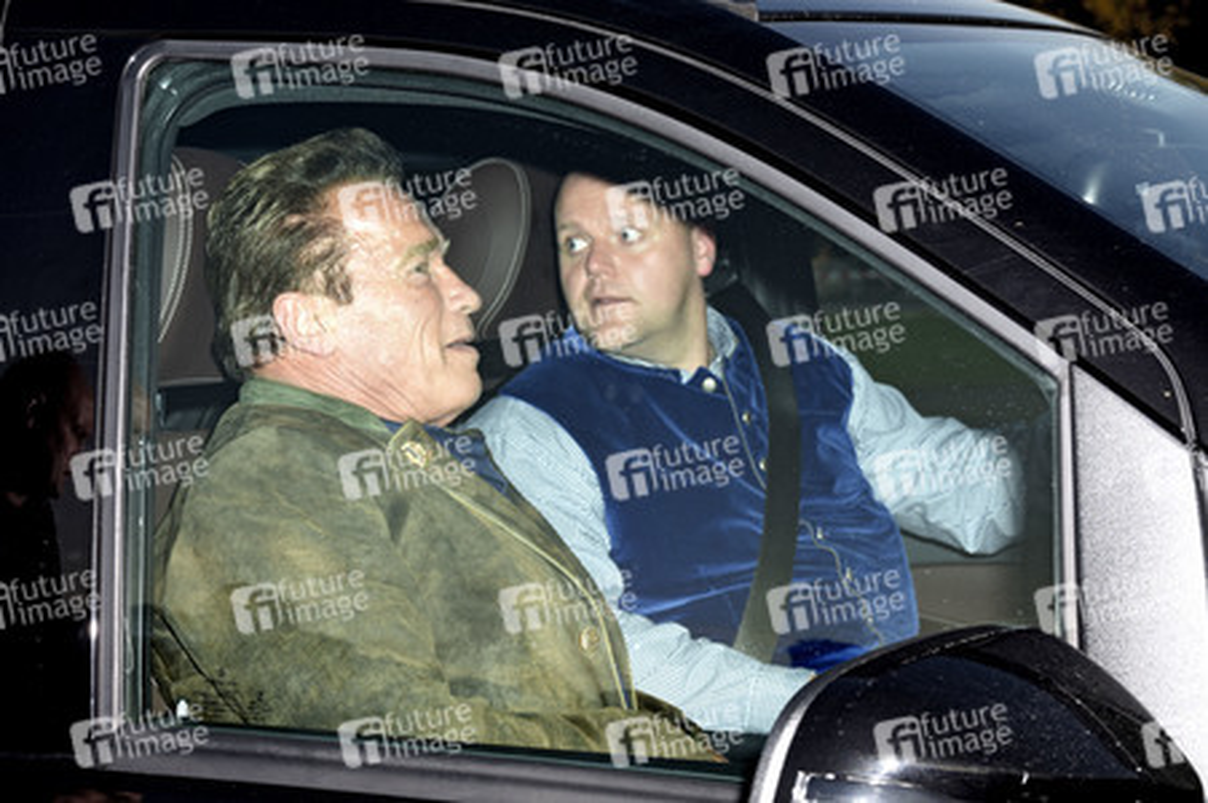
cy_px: 402
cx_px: 604
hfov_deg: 27.0
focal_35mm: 75
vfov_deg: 18.2
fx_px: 2515
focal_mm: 50
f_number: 6.3
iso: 100
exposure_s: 1/160
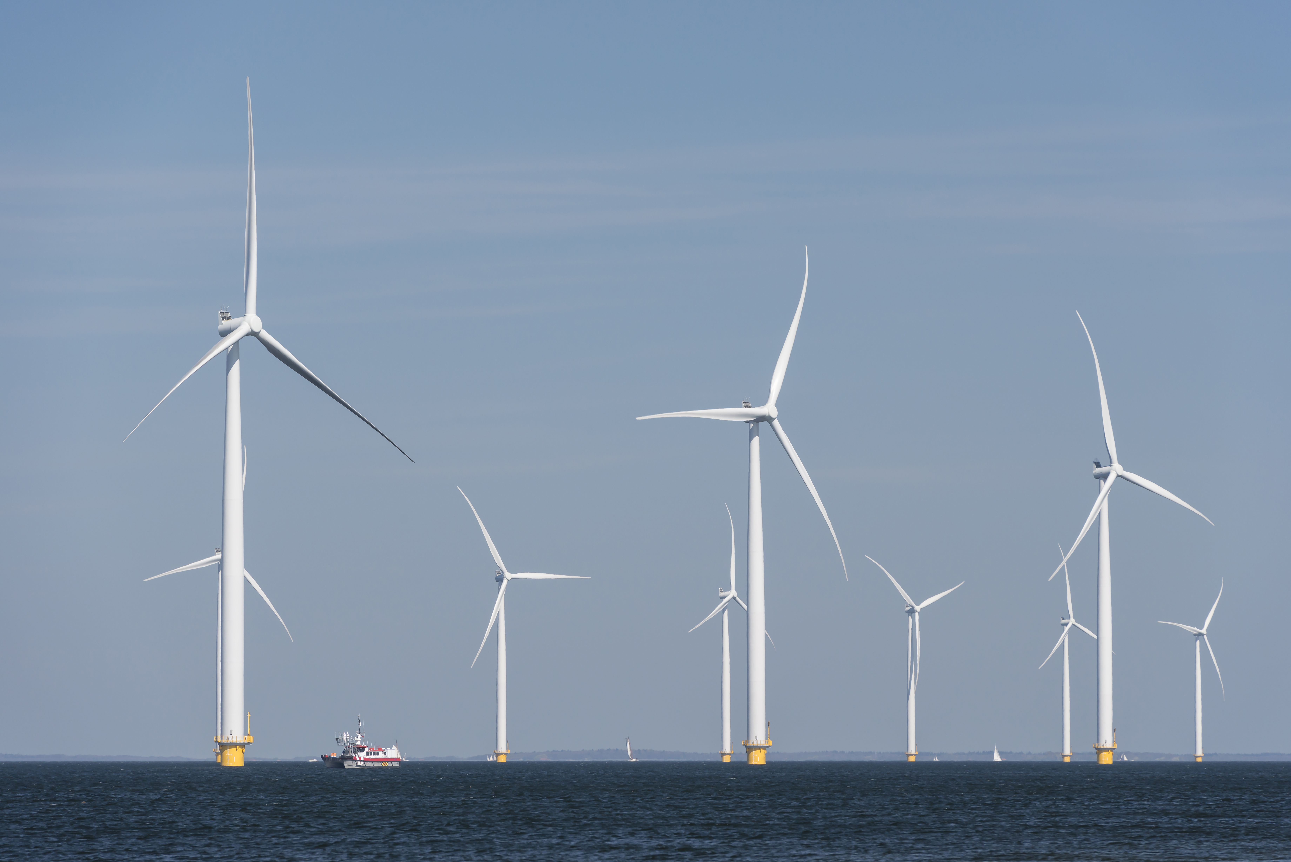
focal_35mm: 200
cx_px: 646
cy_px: 431
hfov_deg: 10.3
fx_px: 7174
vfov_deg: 6.9
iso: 400
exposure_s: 1/400
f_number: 9
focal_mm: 200
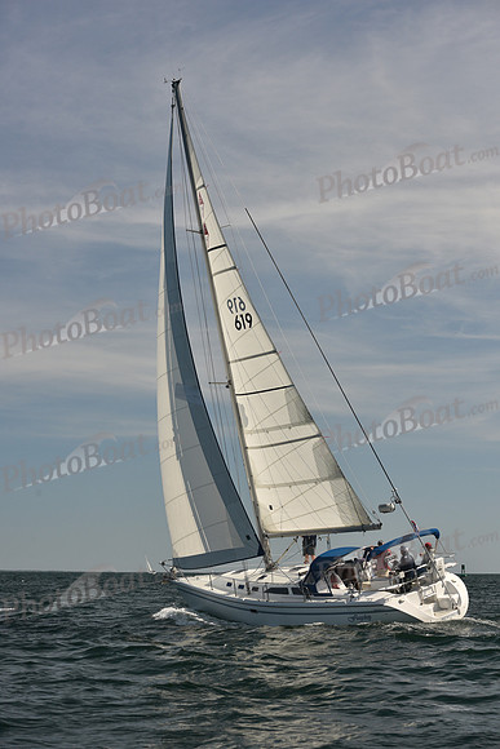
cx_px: 250
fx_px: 1457
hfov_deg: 19.5
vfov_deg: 28.8
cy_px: 374
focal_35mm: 70
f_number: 7.1
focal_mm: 70
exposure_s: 1/640
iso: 250
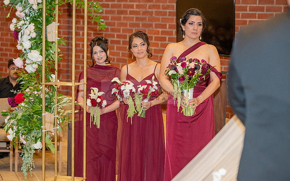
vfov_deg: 13.5
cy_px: 92
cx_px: 145
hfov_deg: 21.4
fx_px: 767
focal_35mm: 97
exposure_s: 1/160
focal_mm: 94
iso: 1250
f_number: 3.2
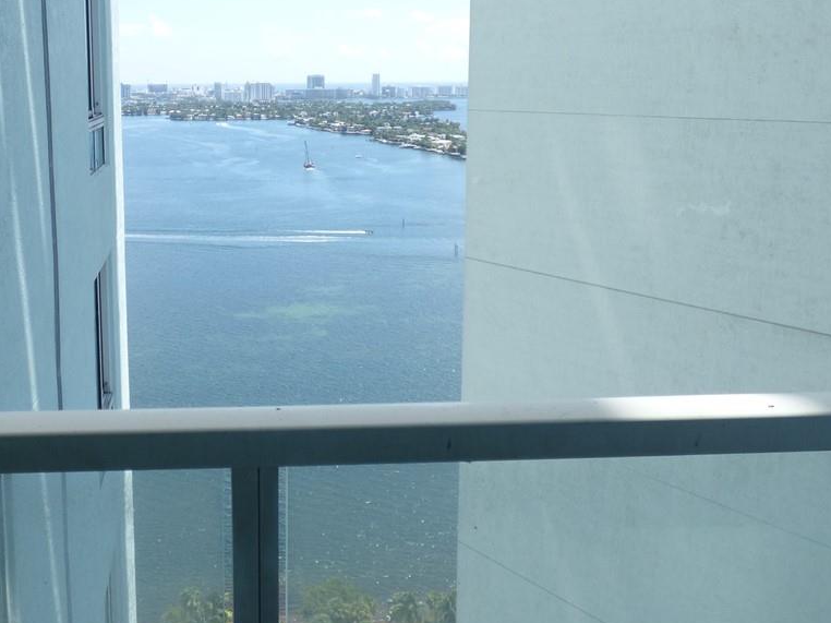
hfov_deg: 44.0
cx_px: 260
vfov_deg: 34.2
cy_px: 245
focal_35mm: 42
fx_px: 1008
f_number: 2.8
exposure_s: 1/1000
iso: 100
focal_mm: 3.58
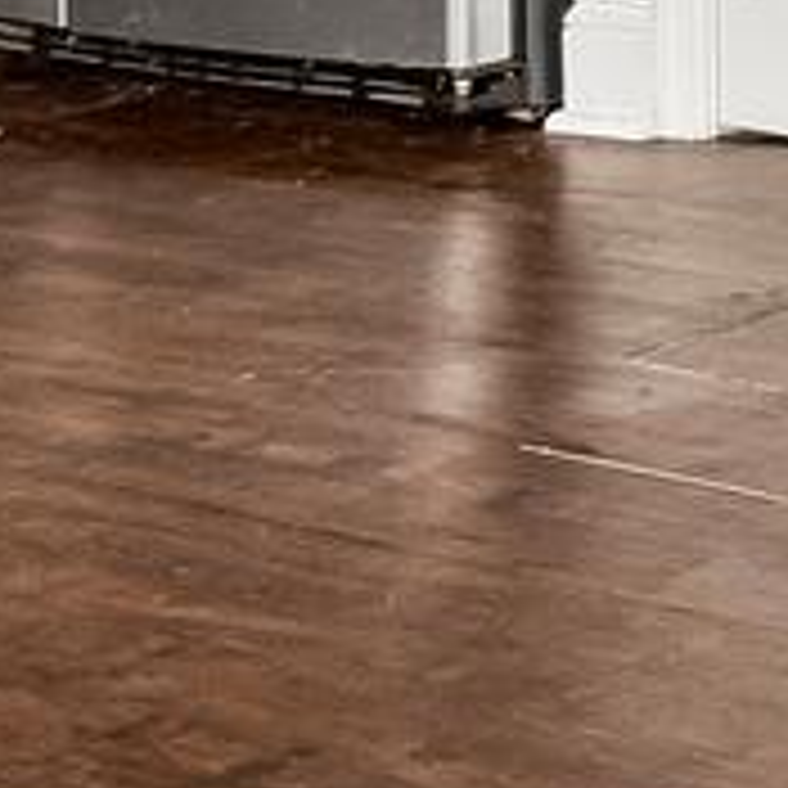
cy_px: -1123
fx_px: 4095
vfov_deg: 9.7
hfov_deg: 7.2
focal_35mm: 159
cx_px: 3359
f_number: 8
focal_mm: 16
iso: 400
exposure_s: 1/13
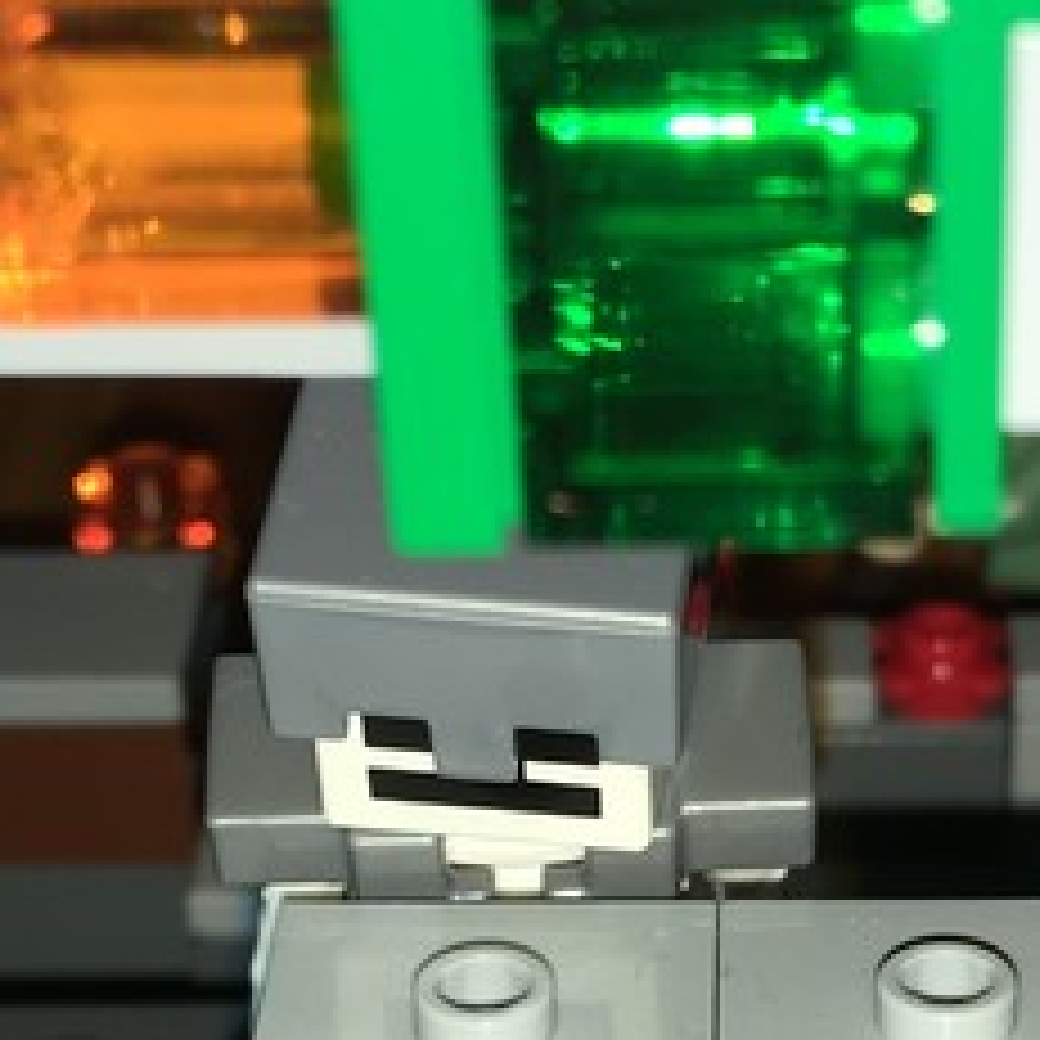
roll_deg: -2.2
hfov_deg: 17.2
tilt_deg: -34.4
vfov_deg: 17.0
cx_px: 896
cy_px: 1015
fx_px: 3399
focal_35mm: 100
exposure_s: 1/174
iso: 25
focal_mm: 4.15
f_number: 2.2
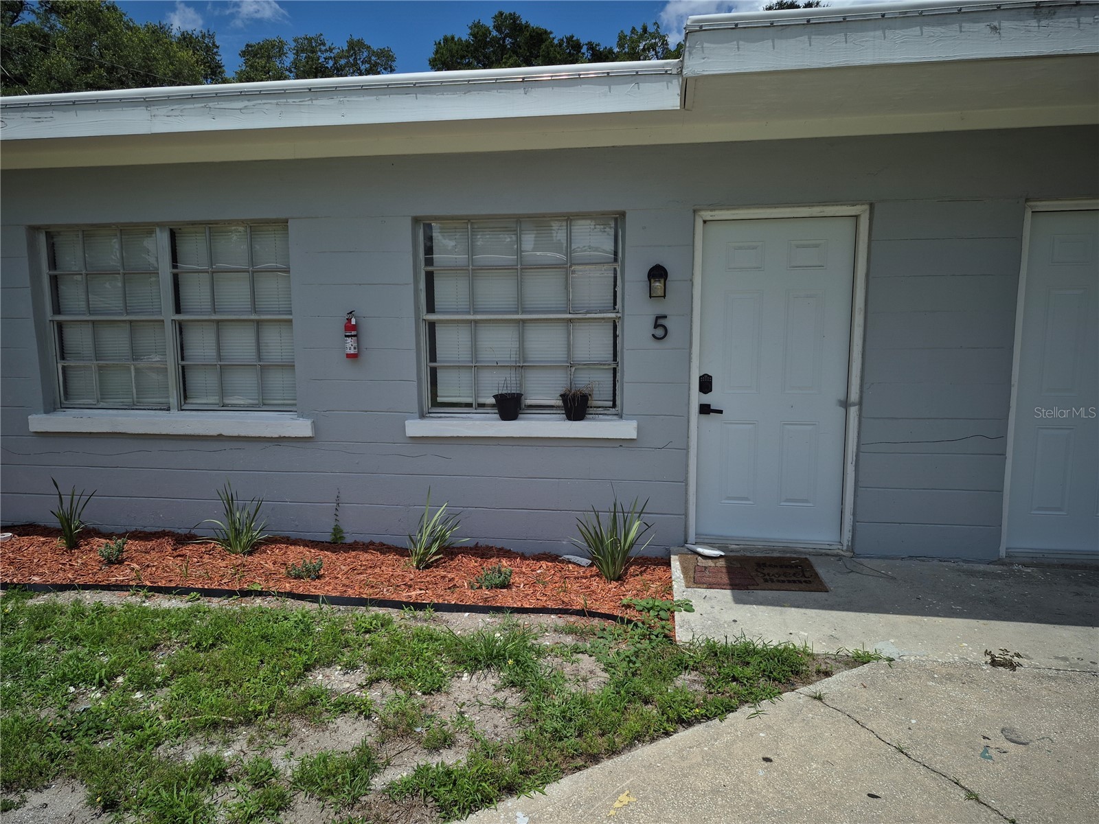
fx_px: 730
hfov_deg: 73.9
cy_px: 412
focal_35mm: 23
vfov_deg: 58.9
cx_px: 550
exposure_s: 1/1996
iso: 25
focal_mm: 5.4
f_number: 1.8
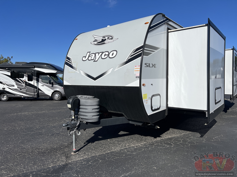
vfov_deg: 53.1
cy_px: 88
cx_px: 118
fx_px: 178
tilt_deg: -4.1
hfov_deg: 67.3
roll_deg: +0.9
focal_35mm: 26
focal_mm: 5.7
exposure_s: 1/9434
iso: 50
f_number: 1.5
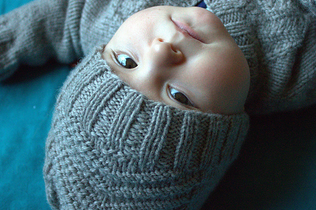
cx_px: 180
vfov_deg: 24.6
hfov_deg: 36.2
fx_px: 482
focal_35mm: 55
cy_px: 93
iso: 3200
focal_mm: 27
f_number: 4
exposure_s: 1/400
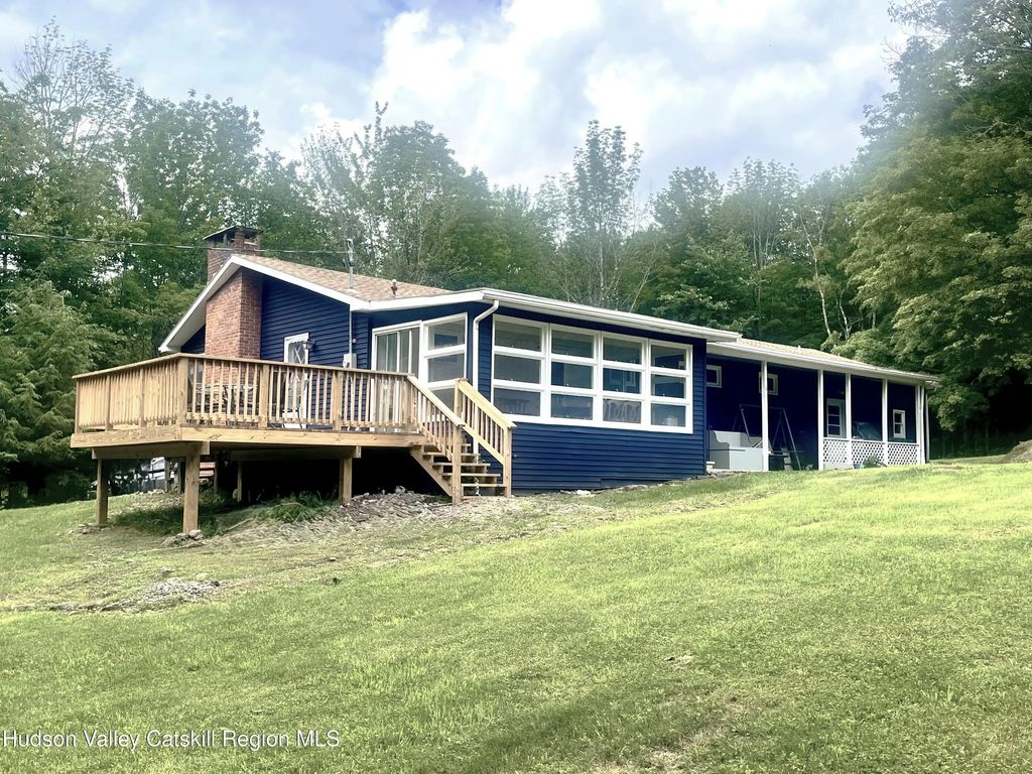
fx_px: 1014
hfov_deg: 54.0
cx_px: 516
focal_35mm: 34
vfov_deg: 41.8
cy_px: 387
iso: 32
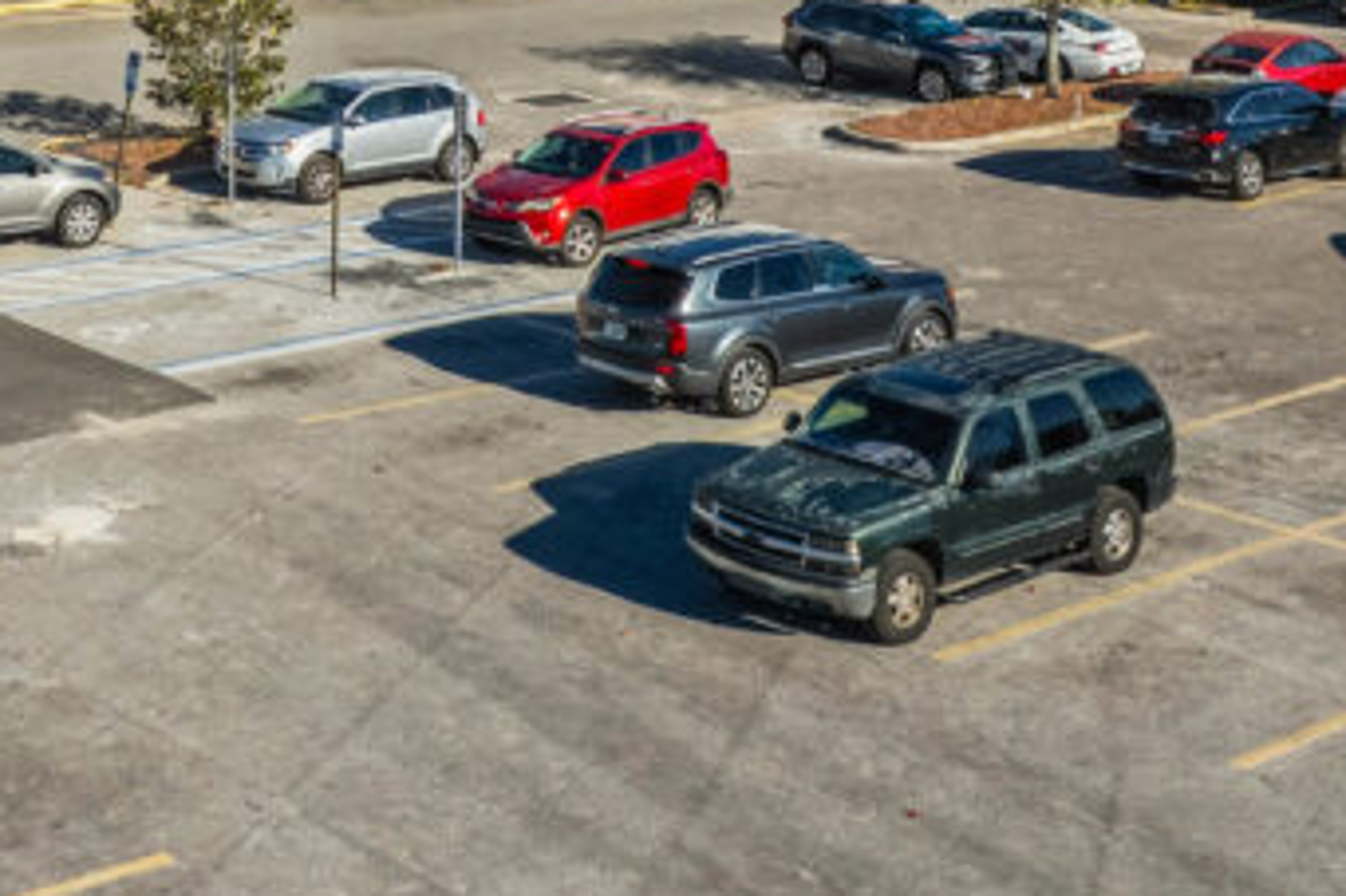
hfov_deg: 29.4
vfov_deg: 19.9
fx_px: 2466
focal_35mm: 66
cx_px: 150
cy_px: -8
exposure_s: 1/730
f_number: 2.8
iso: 100
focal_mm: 8.4
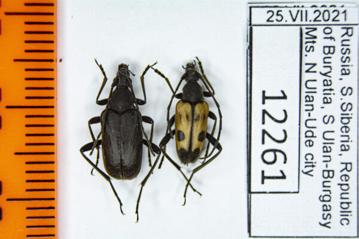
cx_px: 180
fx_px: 688
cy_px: 120
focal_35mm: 69
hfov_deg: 29.2
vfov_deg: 19.7
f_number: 5.6
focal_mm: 46
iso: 200
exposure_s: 1/125
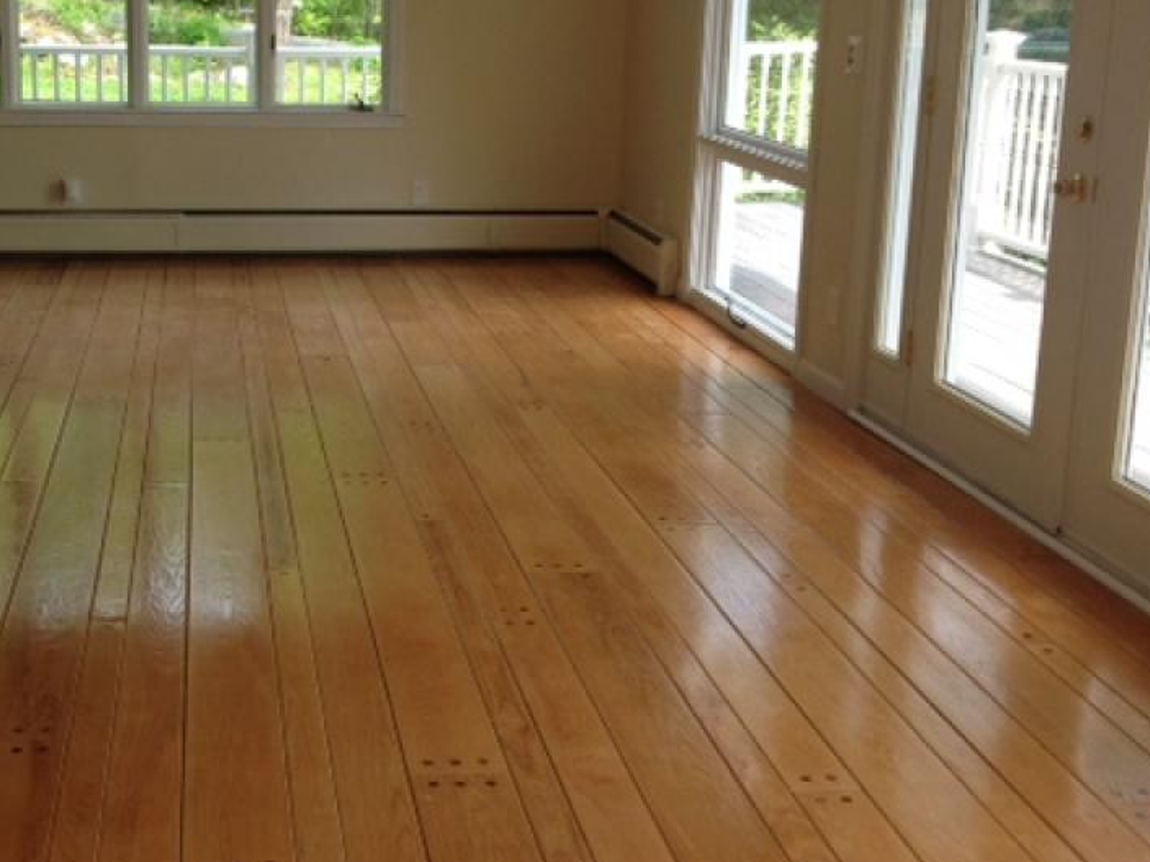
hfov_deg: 36.9
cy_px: 311
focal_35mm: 51
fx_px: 1694
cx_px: 337
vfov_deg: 28.4
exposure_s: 1/234
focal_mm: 4.28
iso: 50
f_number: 2.4
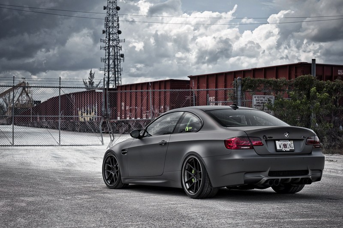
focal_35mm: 75
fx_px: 714
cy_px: 114
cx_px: 172
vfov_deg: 18.1
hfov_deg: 27.0
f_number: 4.5
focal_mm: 50
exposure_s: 1/250
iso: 200
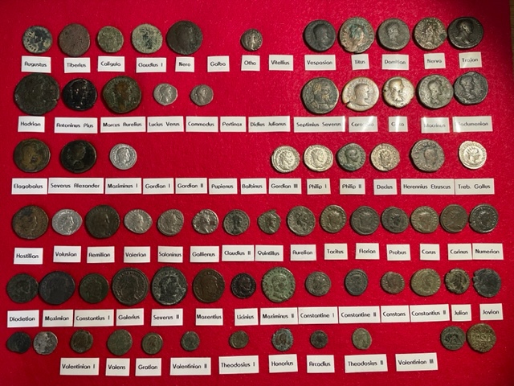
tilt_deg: -86.5
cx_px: 257
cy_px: 193
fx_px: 386
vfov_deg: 53.1
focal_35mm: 26
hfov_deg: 67.3
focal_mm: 4.2
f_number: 1.6
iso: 100
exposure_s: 1/60
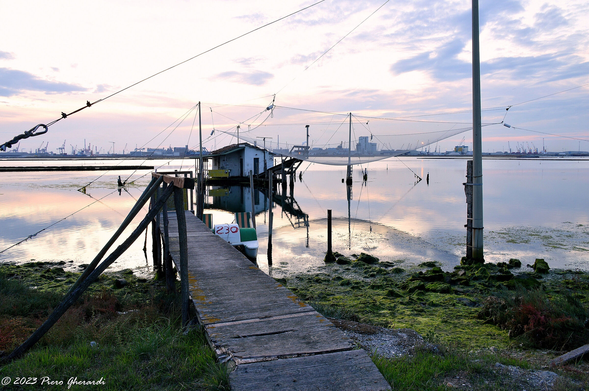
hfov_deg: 67.4
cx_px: 294
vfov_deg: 47.8
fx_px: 441
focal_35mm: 27
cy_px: 196
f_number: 13
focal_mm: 18
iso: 100
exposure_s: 1/5
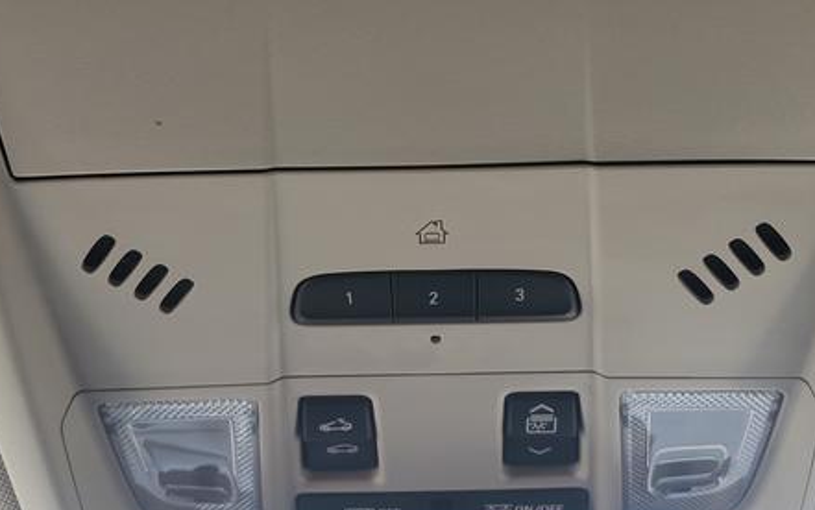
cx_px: 416
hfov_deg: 49.3
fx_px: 889
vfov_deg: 32.0
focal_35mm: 40
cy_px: 264
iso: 100
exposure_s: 1/60
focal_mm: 4.3
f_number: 2.4
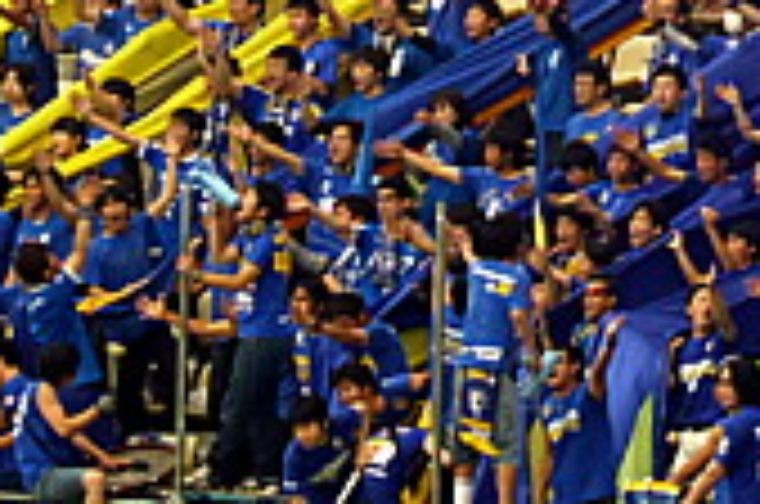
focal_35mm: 785
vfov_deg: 1.7
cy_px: -126
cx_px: 994
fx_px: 16541
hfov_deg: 2.6
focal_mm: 47.3
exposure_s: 1/50
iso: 800
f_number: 5.8
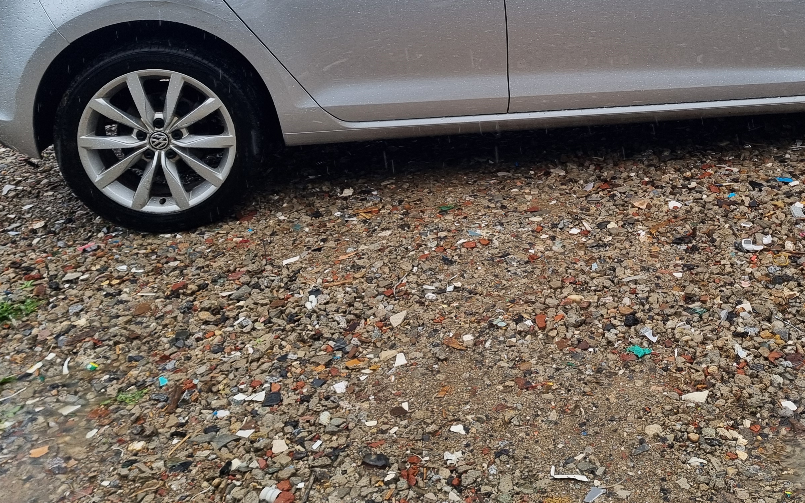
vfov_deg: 26.9
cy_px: 40
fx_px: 1009
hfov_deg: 43.1
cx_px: 504
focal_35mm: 46
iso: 50
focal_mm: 5.4
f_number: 1.8
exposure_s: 1/378
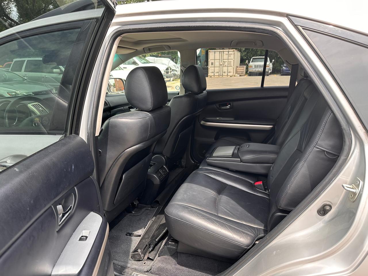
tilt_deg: -16.3
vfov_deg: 56.8
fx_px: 255
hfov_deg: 71.6
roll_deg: +1.5
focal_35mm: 24
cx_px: 184
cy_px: 138
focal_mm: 6.86
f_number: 1.78
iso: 80
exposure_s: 1/496
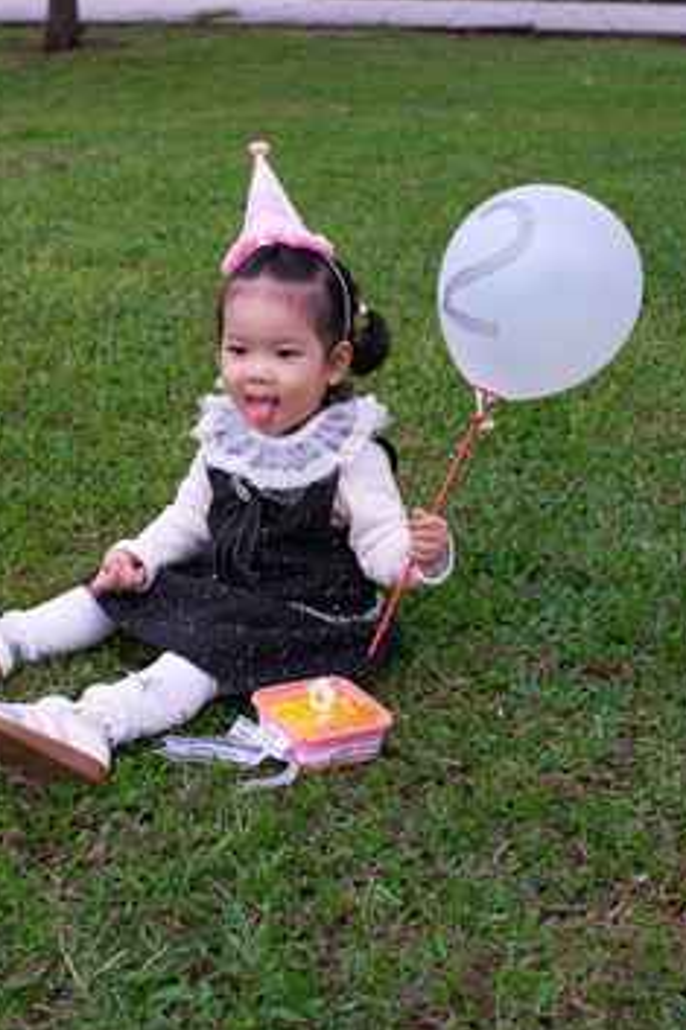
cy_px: 441
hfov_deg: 18.1
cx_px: 279
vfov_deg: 27.0
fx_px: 2146
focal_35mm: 75
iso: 400
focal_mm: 35
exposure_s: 1/320
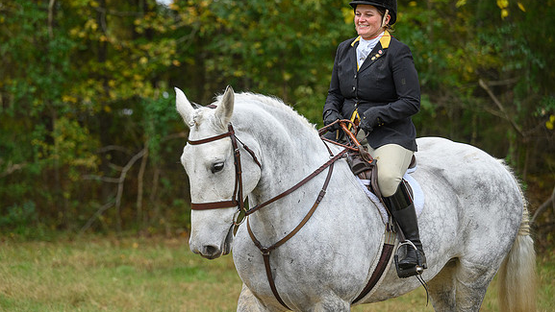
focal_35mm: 131
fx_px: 1928
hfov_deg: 16.4
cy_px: 119
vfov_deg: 9.3
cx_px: 255
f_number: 3.2
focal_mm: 115
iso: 1250
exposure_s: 1/1000
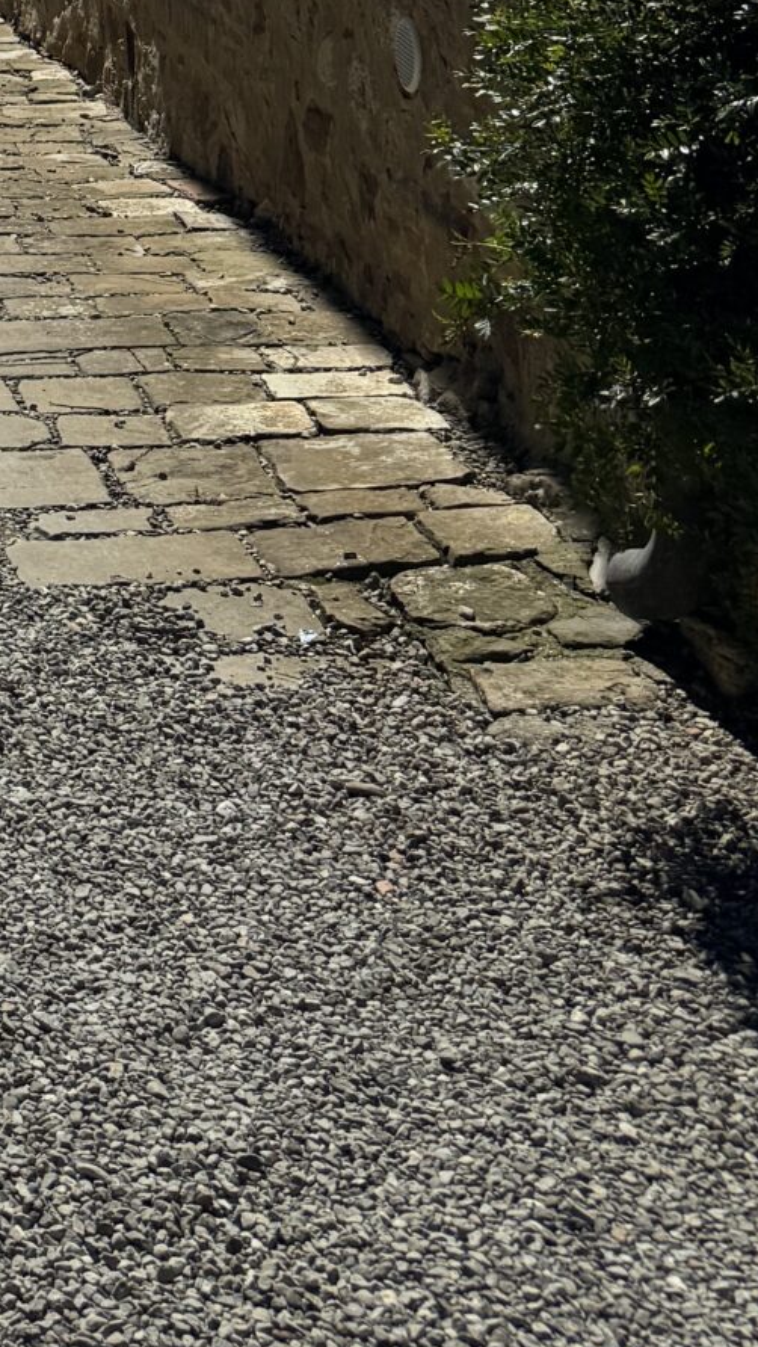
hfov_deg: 14.2
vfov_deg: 23.9
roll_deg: +0.9
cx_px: -607
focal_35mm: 75
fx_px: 2679
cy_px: -522
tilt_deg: -0.9
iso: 50
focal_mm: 6.76
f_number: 1.78
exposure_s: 1/15152
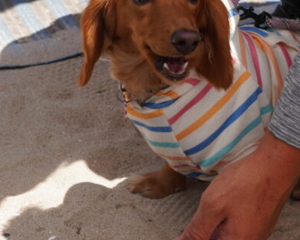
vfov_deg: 10.5
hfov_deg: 13.2
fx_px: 1296
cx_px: 93
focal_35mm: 146
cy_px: 180
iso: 100
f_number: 5.6
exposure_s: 1/320
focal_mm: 40.3
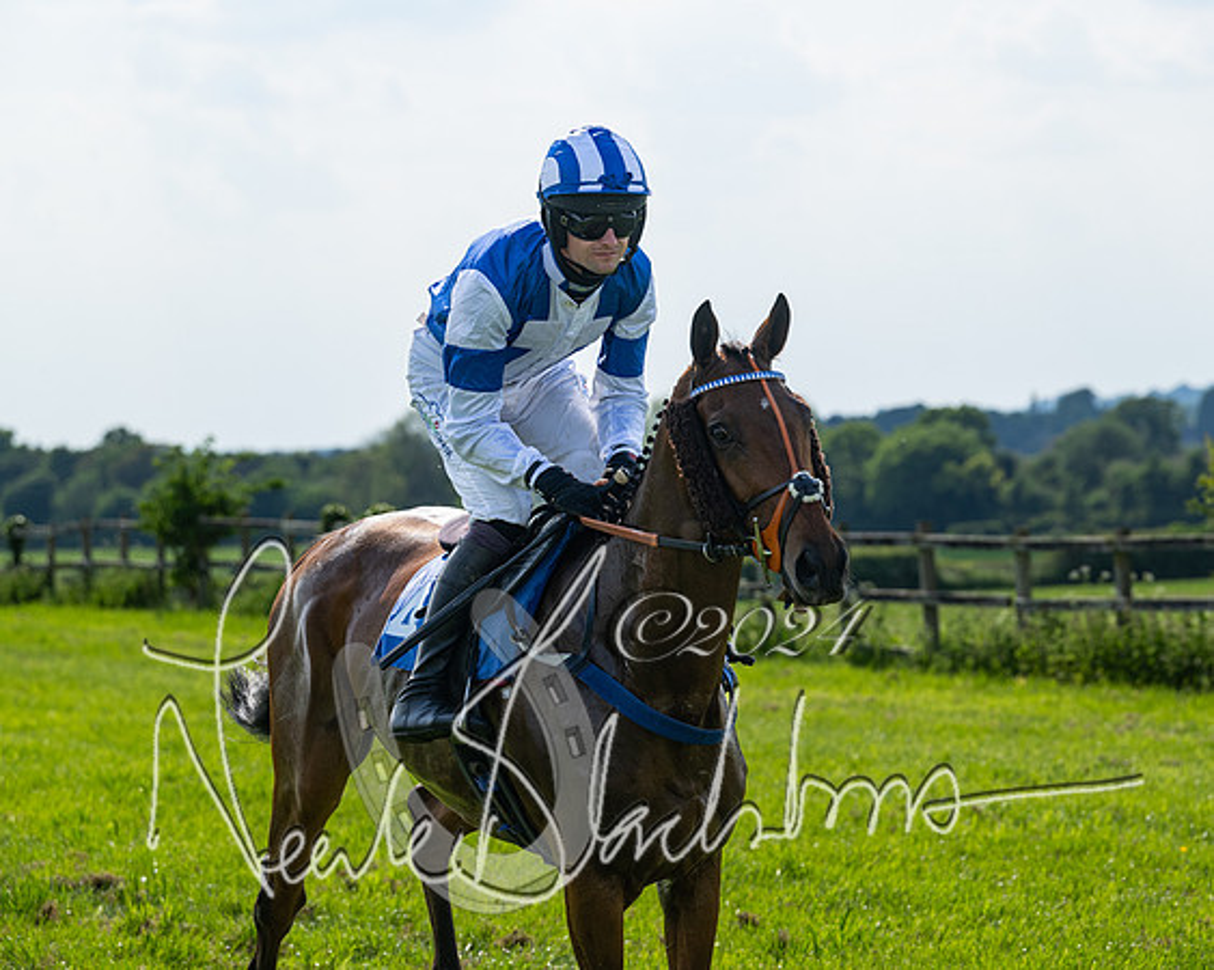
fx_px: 6387
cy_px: 428
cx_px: 794
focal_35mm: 178
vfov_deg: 8.7
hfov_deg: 10.8
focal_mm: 125
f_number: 5
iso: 200
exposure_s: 1/1600
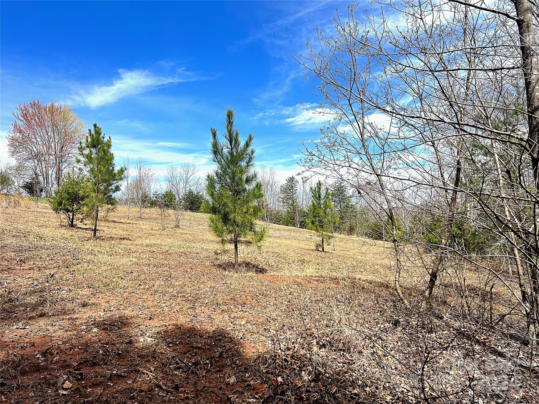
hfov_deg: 67.3
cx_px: 270
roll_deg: +2.4
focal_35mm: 26
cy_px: 202
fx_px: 405
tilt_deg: +2.3
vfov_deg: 53.1
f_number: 1.5
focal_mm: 5.7
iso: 50
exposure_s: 1/4274
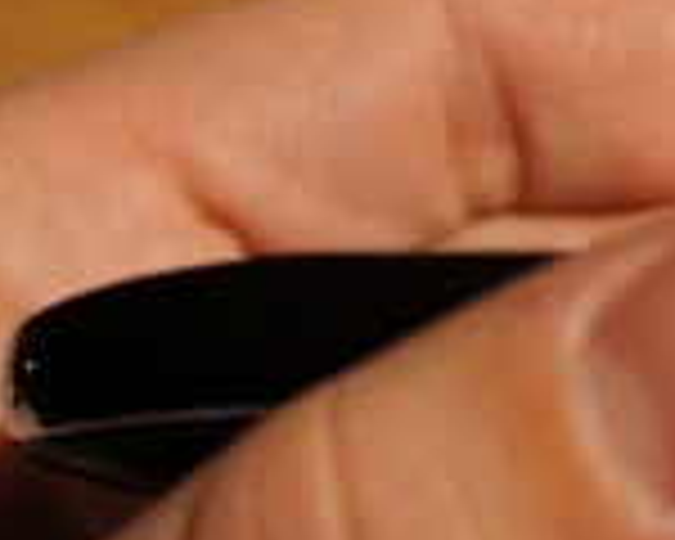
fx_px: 2517
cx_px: 1058
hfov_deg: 14.1
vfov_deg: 12.2
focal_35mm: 126
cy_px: 288
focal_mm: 21
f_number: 4
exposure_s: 1/40
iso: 200
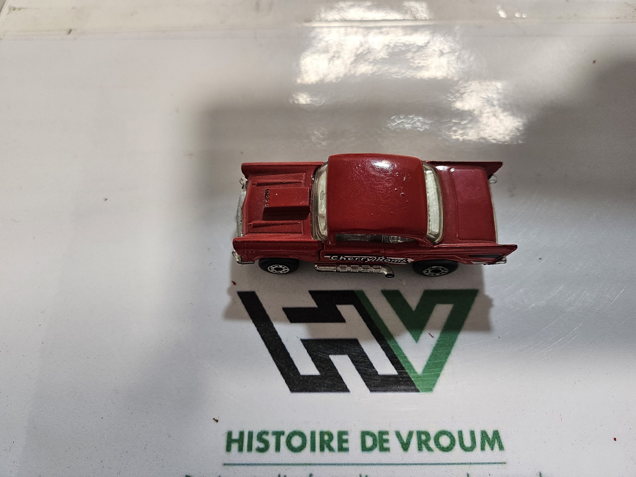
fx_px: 441
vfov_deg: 56.8
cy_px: 238
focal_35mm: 24
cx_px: 318
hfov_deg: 71.6
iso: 160
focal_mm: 5
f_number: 1.8
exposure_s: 1/100
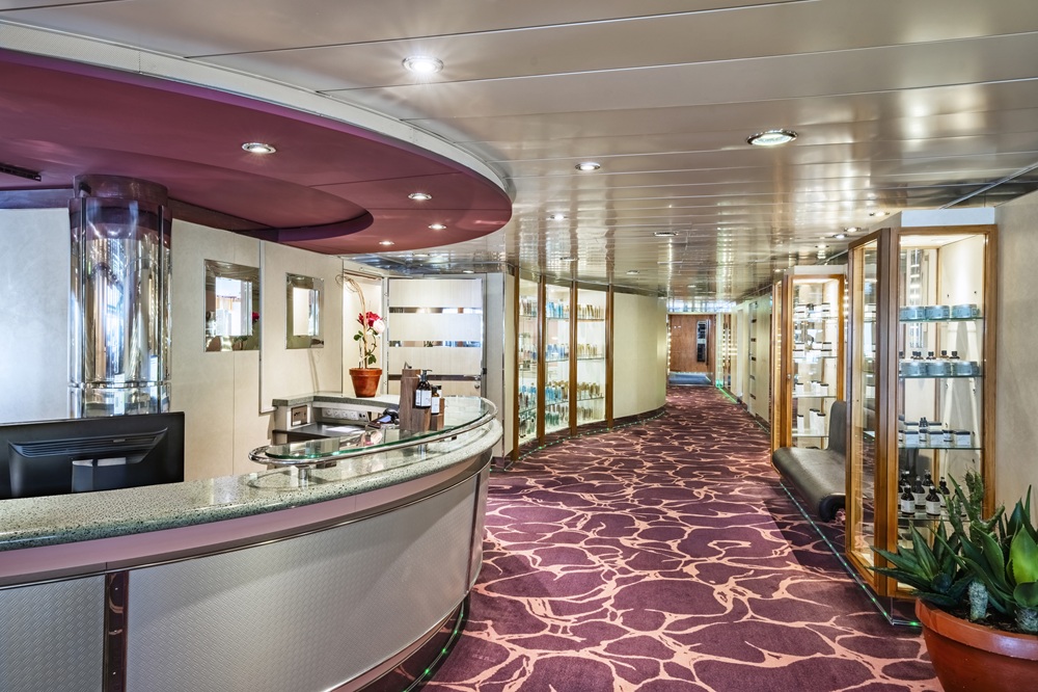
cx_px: 519
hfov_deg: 76.1
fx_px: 663
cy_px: 346
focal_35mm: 23
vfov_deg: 55.1
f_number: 11
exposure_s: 1/15
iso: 200
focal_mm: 23
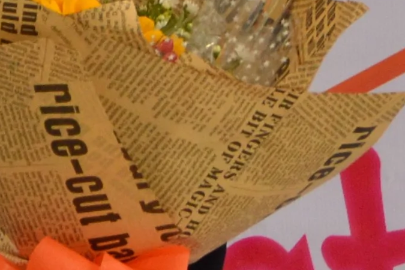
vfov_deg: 2.7
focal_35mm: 505
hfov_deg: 4.1
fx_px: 5681
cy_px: -62
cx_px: -173
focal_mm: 66
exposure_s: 1/160
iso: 800
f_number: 6.3
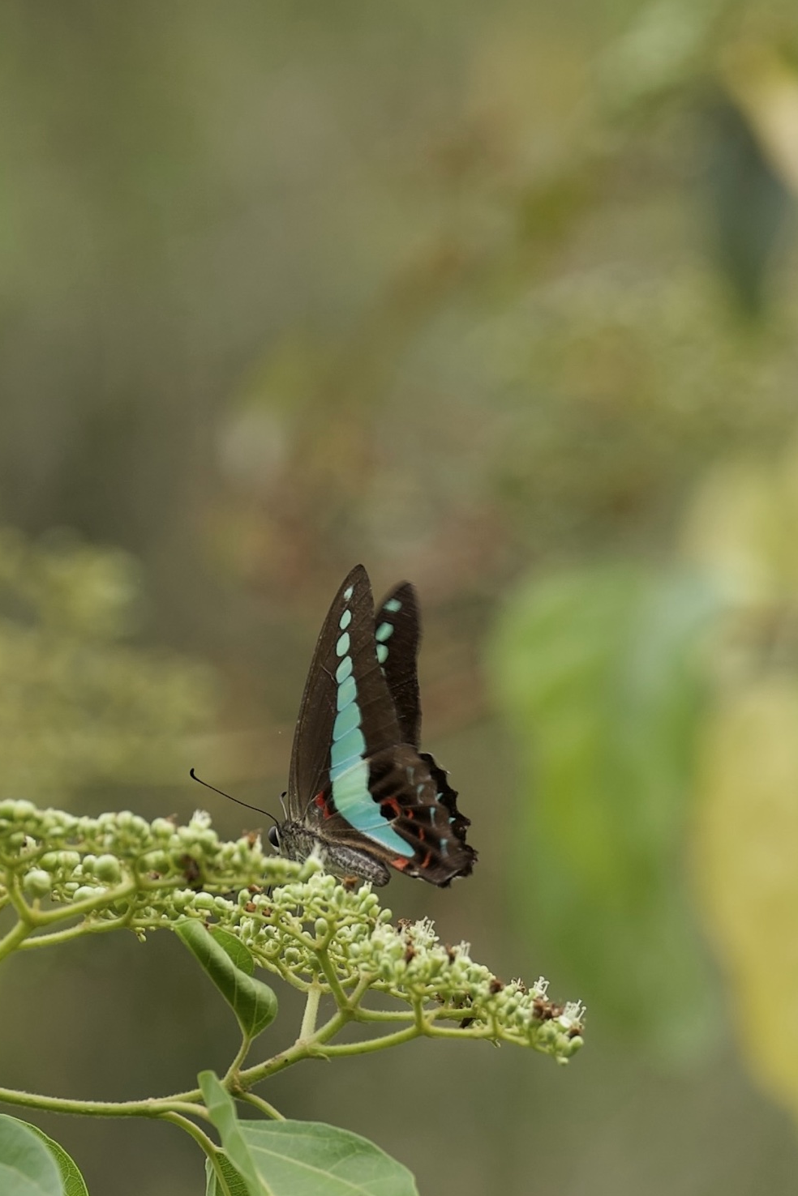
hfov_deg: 7.7
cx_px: 295
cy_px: 673
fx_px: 5951
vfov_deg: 11.5
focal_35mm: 179
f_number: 4.5
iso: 100
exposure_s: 1/200
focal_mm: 129
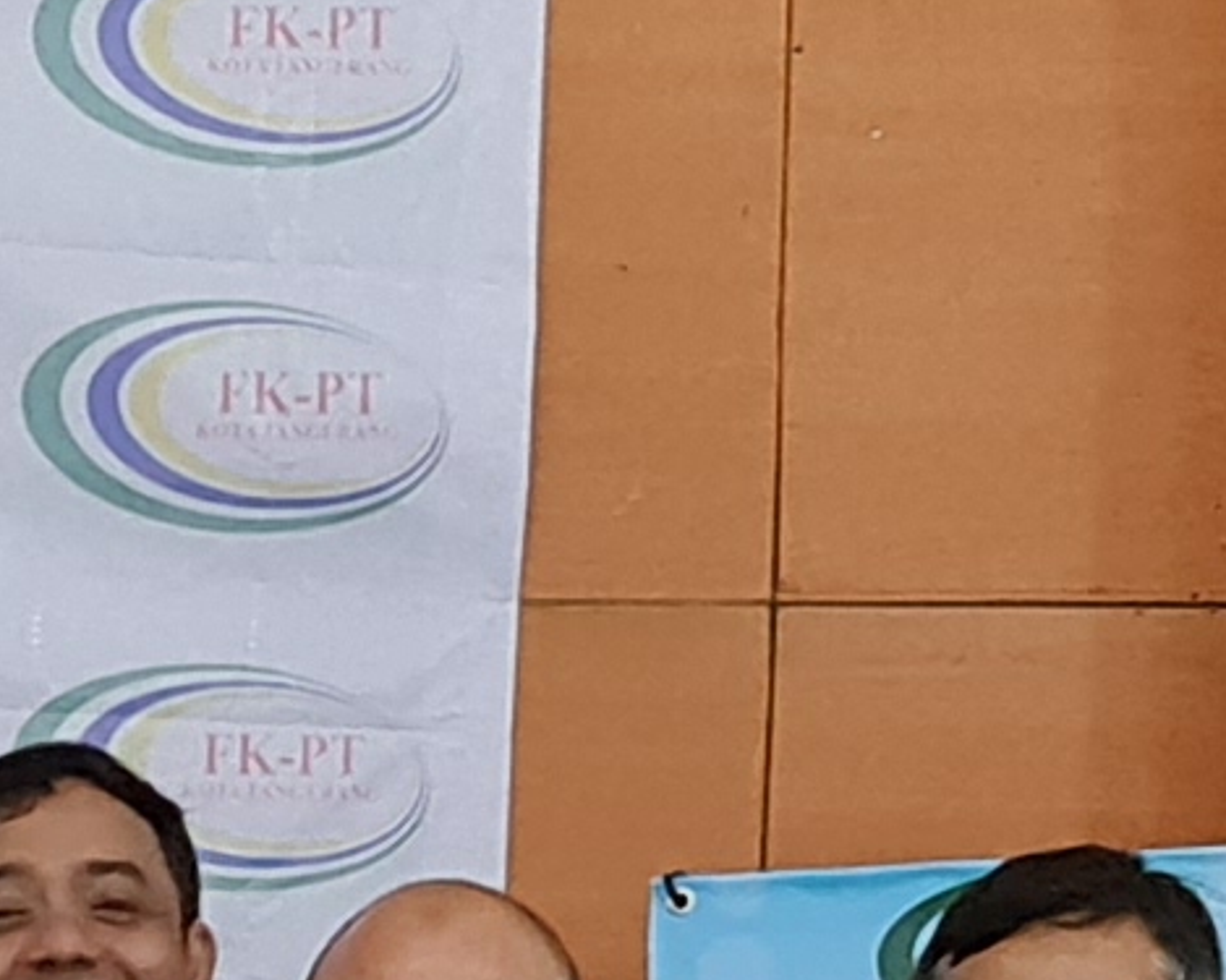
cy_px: 2470
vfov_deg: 7.0
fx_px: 7546
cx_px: -732
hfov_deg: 9.0
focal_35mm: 208
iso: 800
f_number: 1.8
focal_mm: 7
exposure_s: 1/50
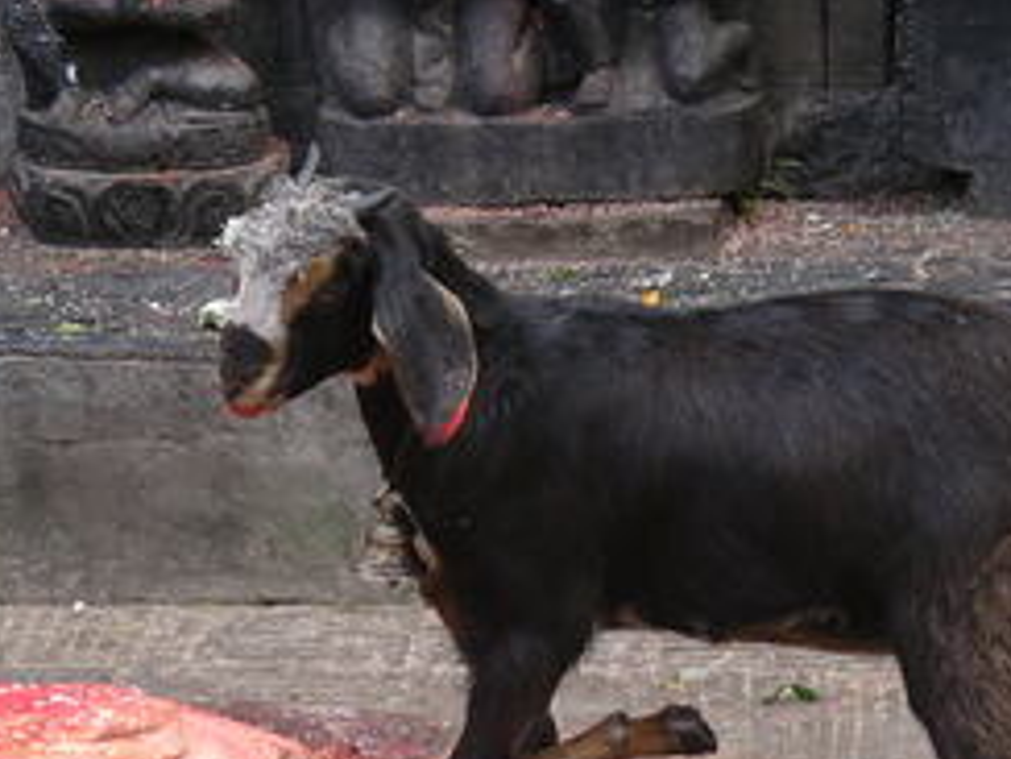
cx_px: 586
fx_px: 5316
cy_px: 597
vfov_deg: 8.1
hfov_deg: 10.9
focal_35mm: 182
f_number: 4
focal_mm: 23.8
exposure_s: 1/124
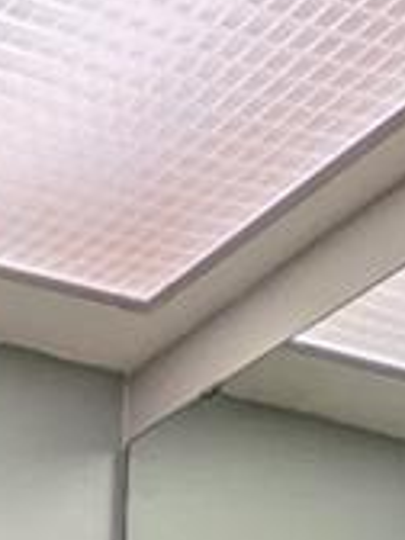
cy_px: 1517
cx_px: -296
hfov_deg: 13.5
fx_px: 1560
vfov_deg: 12.1
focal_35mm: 100
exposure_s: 1/120
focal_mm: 1.85
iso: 55
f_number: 2.2
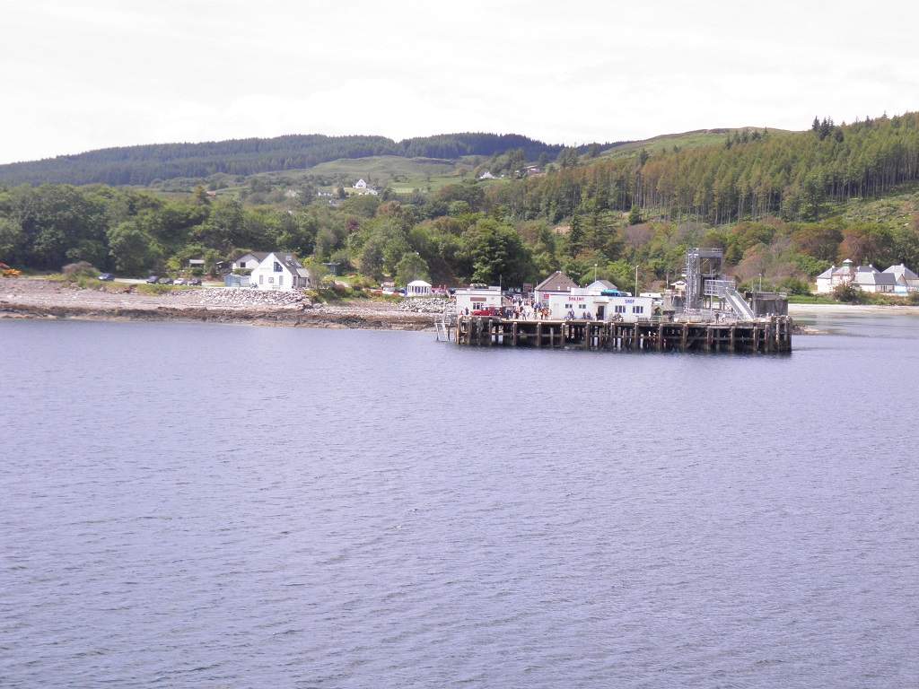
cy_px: 344
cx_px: 460
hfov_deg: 26.7
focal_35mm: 73
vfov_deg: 20.2
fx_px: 1938
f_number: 5.5
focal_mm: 13.2
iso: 50
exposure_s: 1/160
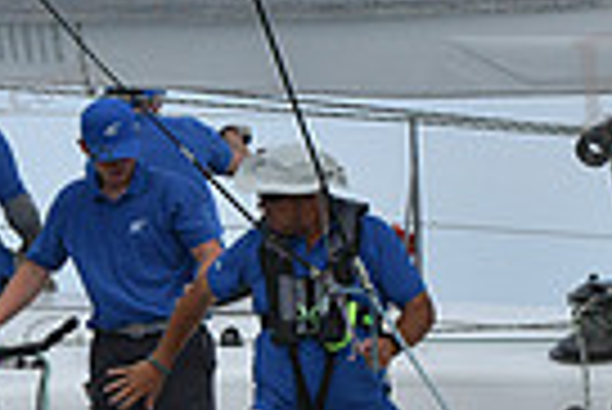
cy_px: 309
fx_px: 7096
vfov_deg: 3.3
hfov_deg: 4.9
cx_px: 342
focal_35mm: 417
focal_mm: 98
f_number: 7.1
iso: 250
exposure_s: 1/1250
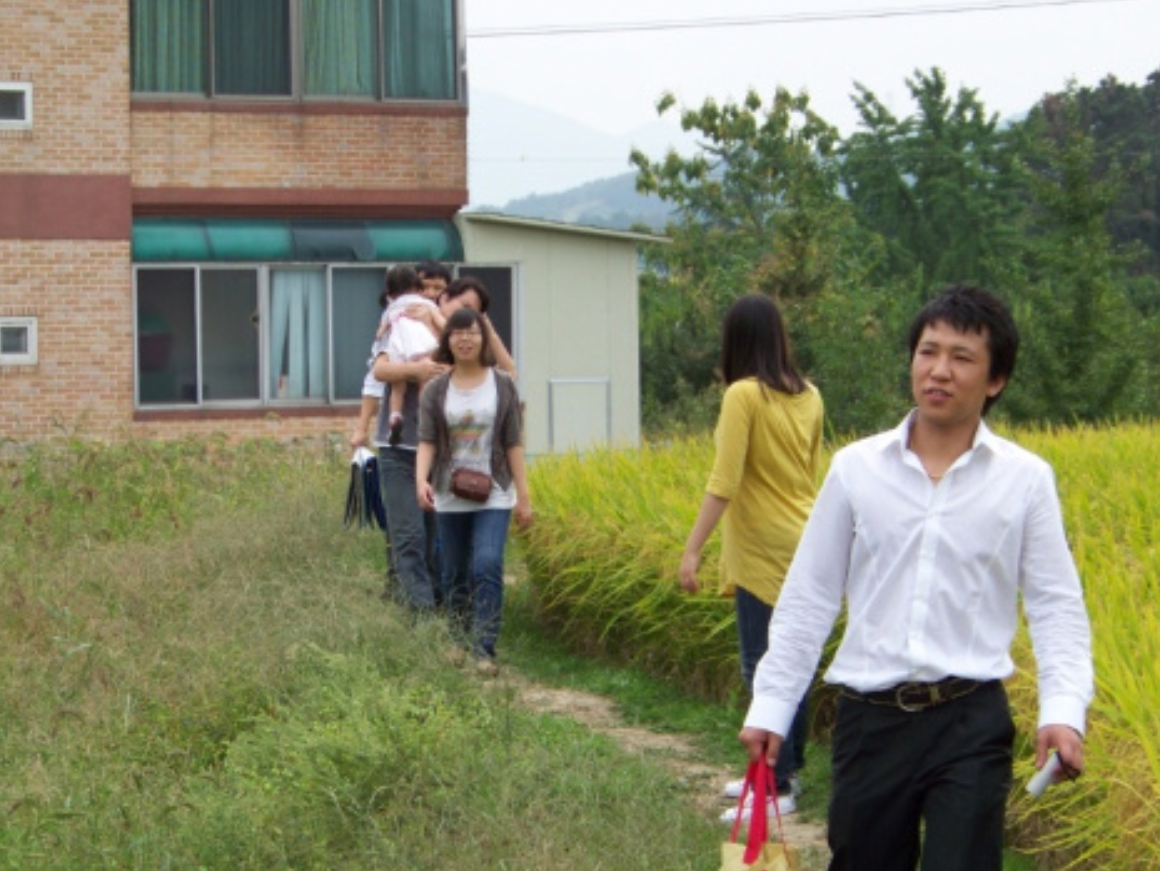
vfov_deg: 11.2
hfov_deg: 14.9
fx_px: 4425
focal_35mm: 132
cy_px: 564
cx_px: 584
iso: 64
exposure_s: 1/640
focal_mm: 16.2
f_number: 3.2
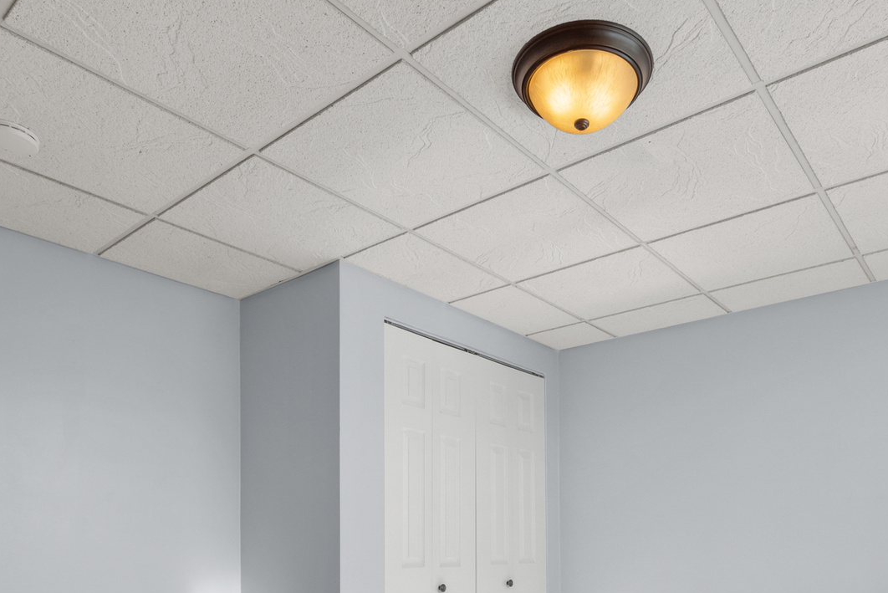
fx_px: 666
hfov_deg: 67.1
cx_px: 497
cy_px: 539
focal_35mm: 27
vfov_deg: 43.6
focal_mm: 14
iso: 500
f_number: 8
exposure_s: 1/30
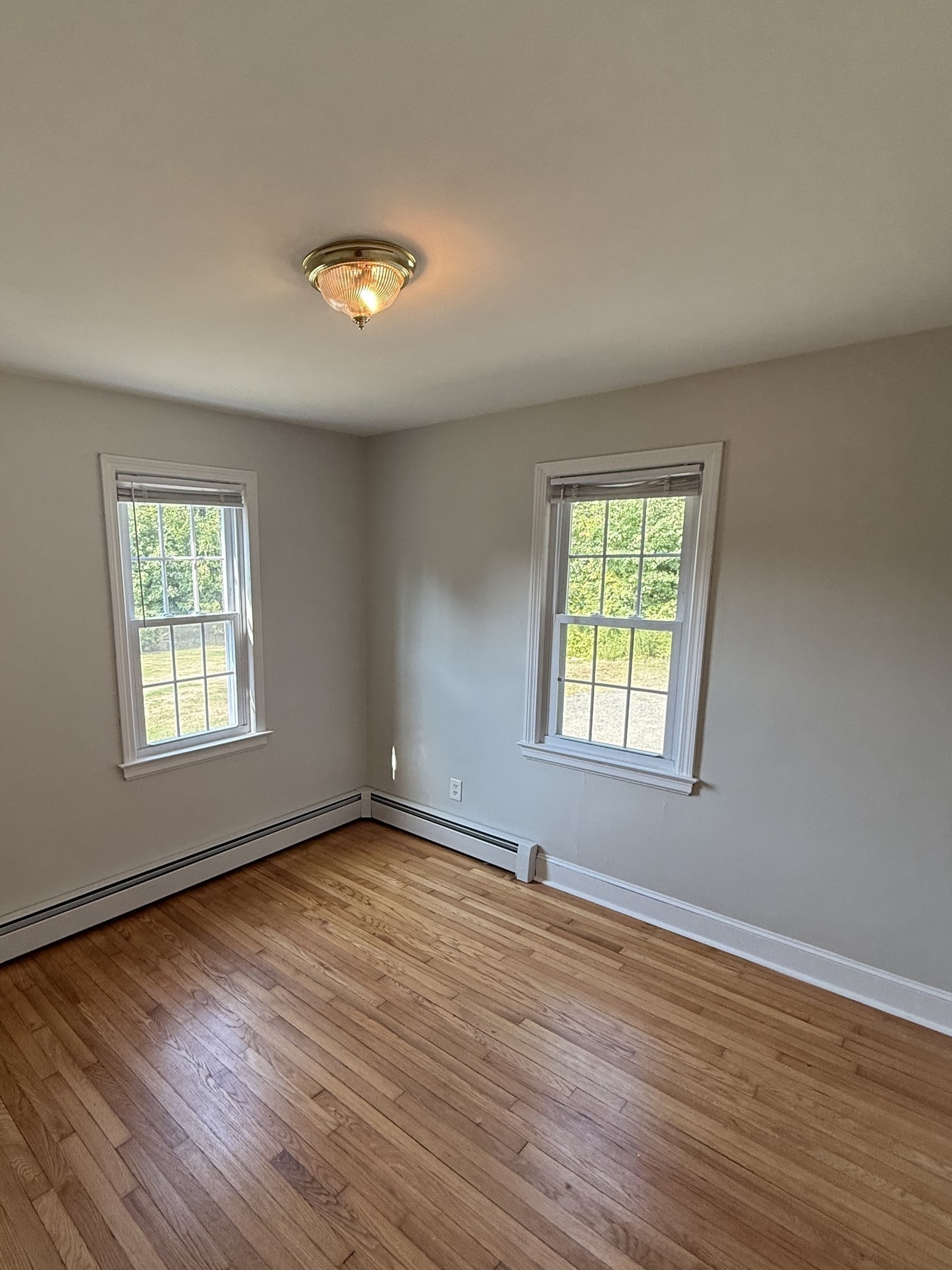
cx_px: 361
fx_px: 660
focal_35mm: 18
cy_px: 690
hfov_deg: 70.5
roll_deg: -0.2
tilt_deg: -9.8
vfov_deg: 87.6
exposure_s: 1/120
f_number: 2.2
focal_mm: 2.22
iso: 160
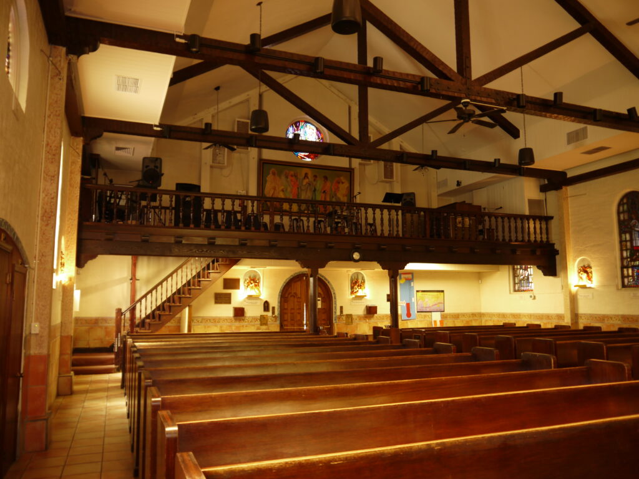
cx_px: 320
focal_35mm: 28
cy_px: 240
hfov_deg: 63.4
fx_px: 517
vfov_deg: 49.7
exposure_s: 1/2
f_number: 3.5
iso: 160
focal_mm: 14
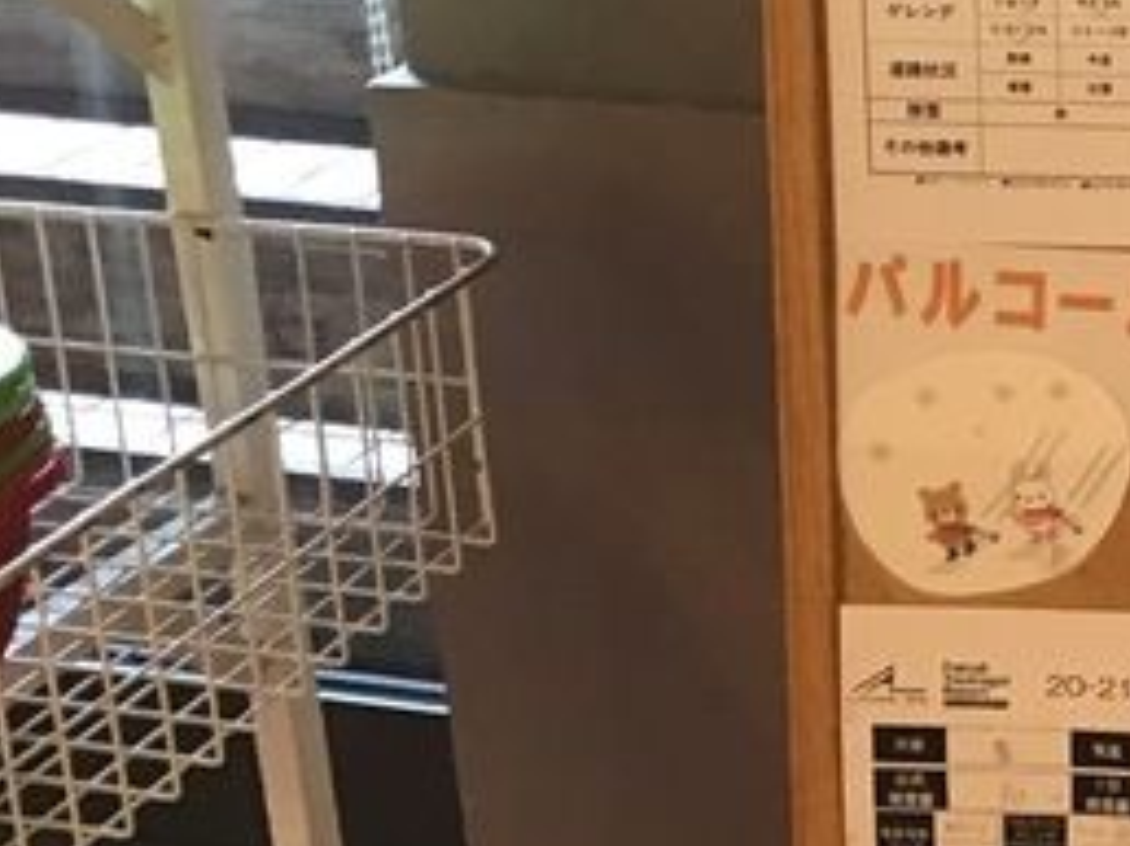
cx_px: 1680
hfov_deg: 18.0
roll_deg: -0.9
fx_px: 3196
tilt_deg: -20.5
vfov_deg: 14.9
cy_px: 129
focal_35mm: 98
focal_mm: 3.3
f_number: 2.4
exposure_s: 1/30
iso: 80
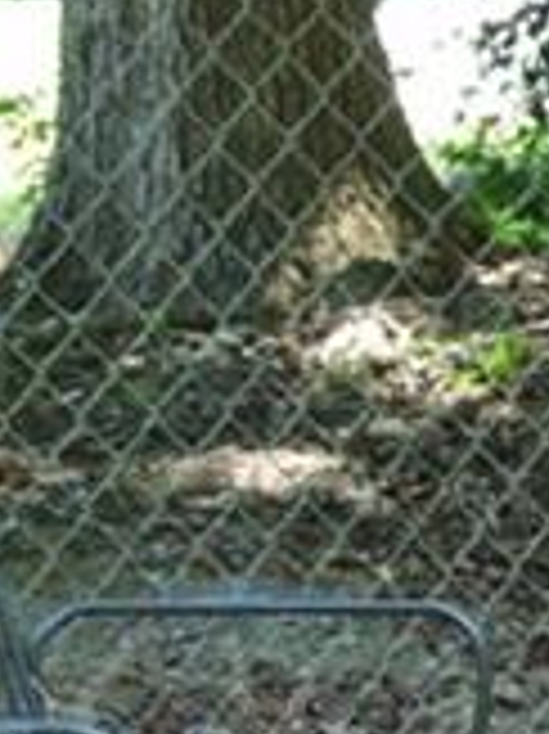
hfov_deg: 6.1
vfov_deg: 8.2
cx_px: 1143
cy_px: 1153
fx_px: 4997
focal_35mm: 236
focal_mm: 14.5
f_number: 4
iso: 200
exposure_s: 1/60
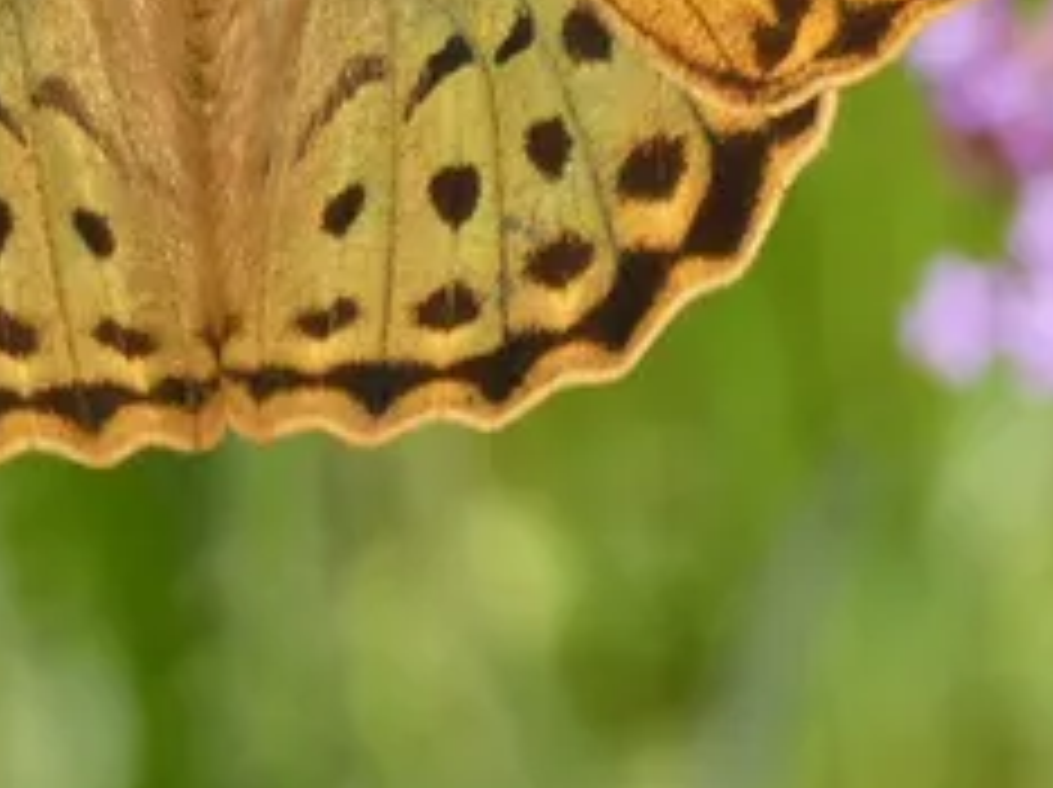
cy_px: -252
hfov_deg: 3.4
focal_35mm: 578
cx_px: 238
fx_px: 17564
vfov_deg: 2.6
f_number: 5.5
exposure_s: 1/200
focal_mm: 37.8
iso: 80
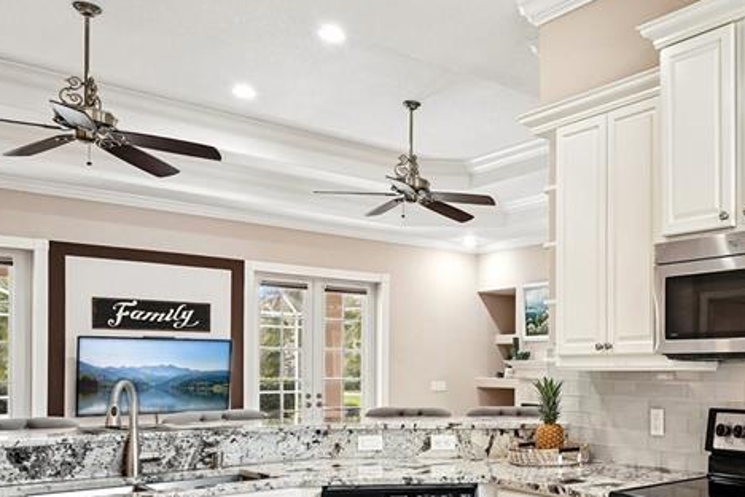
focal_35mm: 35
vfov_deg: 37.2
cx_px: 665
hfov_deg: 48.8
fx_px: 724
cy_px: 350
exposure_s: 1/13
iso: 400
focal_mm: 16
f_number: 8
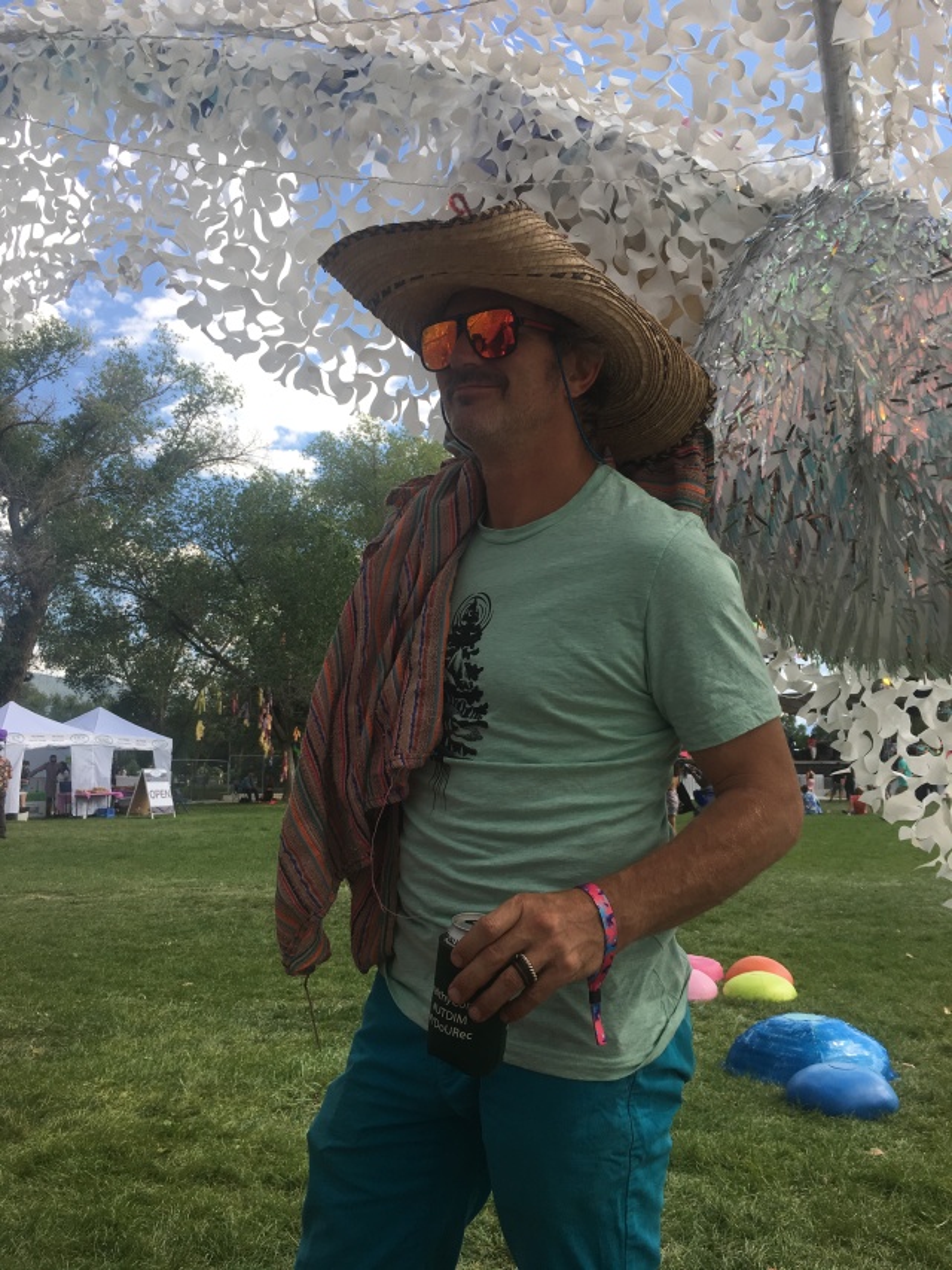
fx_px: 1063
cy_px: 635
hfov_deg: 48.2
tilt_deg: +6.8
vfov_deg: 61.7
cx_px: 476
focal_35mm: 29
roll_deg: +1.9
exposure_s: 1/610
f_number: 2.2
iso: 25
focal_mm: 4.15
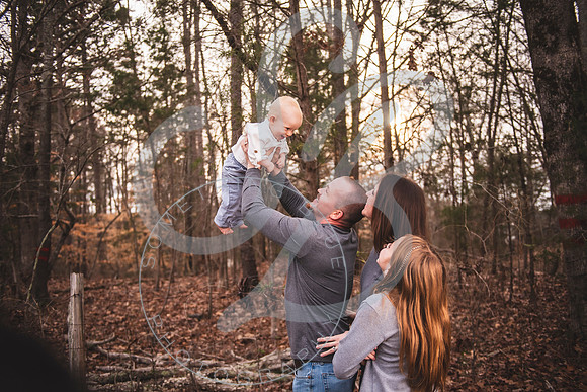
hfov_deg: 55.8
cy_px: 196
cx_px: 294
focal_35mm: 34
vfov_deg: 38.9
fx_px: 554
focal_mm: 34
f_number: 2.8
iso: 100
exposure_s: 1/250
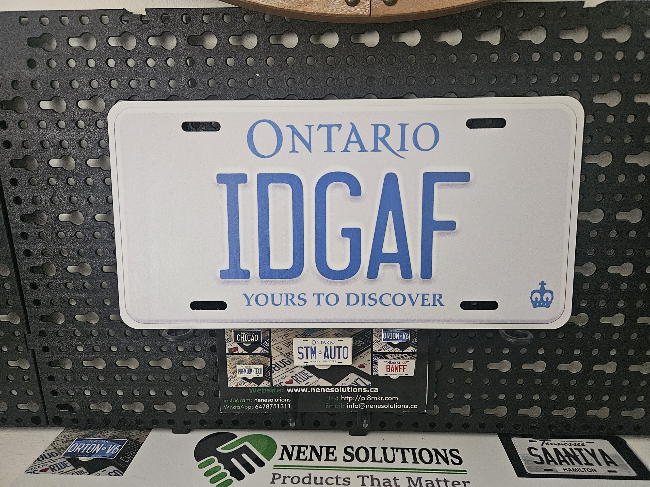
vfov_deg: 58.9
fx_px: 432
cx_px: 325
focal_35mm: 23
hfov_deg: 73.9
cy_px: 244
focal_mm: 5.4
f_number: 1.8
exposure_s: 1/60
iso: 640
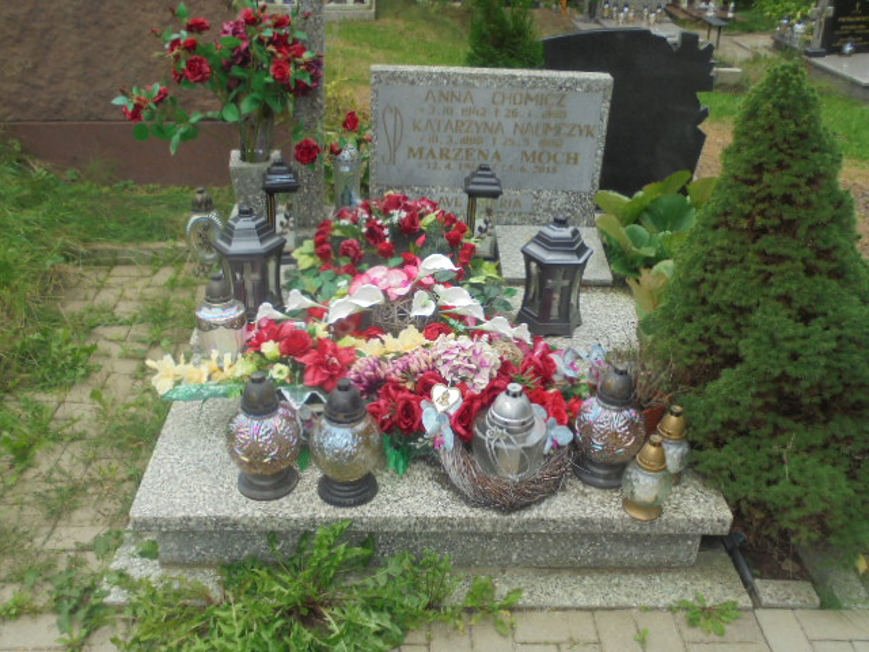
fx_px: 854
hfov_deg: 54.0
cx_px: 434
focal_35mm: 34
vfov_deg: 41.8
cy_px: 326
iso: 100
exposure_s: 1/125
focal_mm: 6.1
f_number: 4
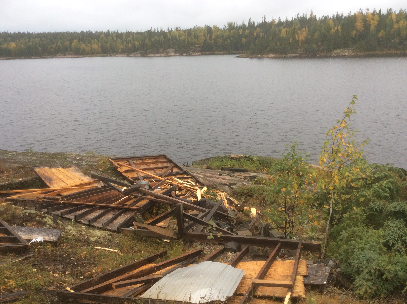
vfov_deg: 44.1
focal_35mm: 32
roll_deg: +2.8
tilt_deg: -15.7
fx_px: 376
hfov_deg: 56.9
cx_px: 204
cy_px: 152
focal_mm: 3.3
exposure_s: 1/60
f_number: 2.4
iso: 40
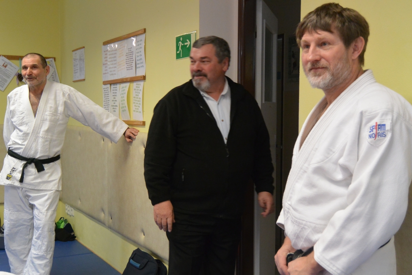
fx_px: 584
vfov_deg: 26.5
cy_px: 138
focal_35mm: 51
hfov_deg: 38.9
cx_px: 206
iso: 800
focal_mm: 19.2
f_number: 4.8
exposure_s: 1/50
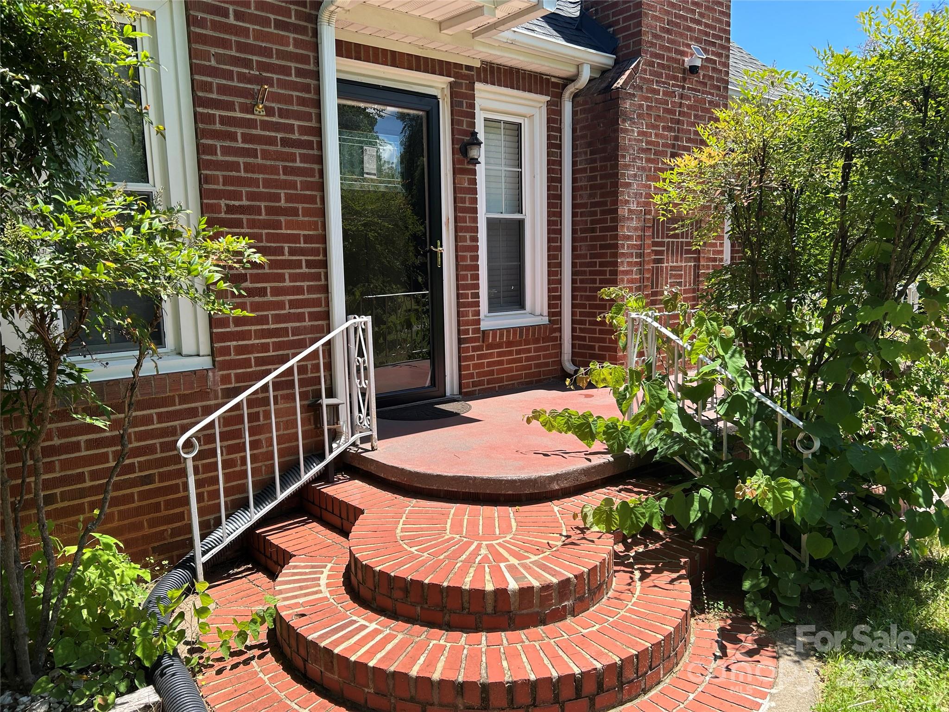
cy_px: 356
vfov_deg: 53.1
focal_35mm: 26
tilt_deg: -7.1
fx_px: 713
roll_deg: +1.8
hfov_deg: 67.3
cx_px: 474
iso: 50
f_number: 1.5
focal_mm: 5.7
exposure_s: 1/1252
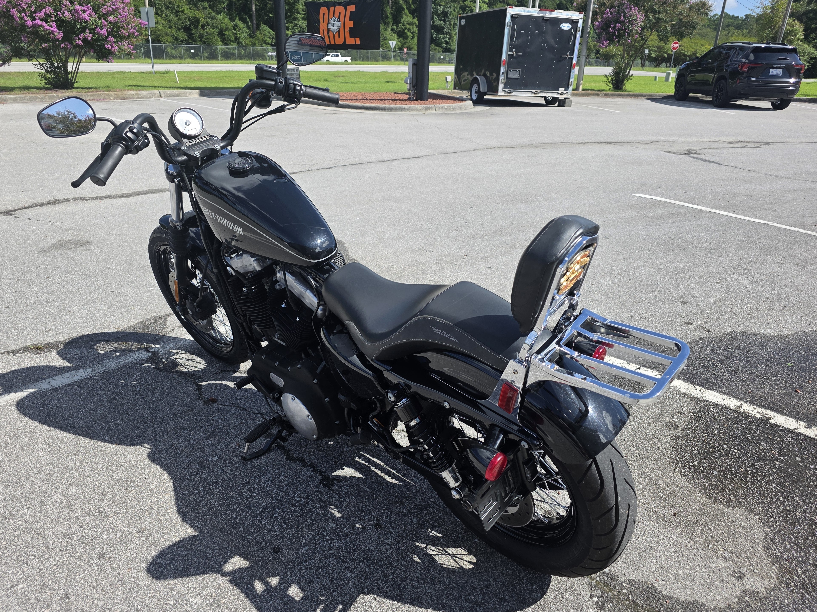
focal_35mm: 24
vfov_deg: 56.8
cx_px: 402
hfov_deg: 71.6
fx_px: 566
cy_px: 318
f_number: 1.7
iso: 80
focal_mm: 6.3
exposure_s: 1/4333
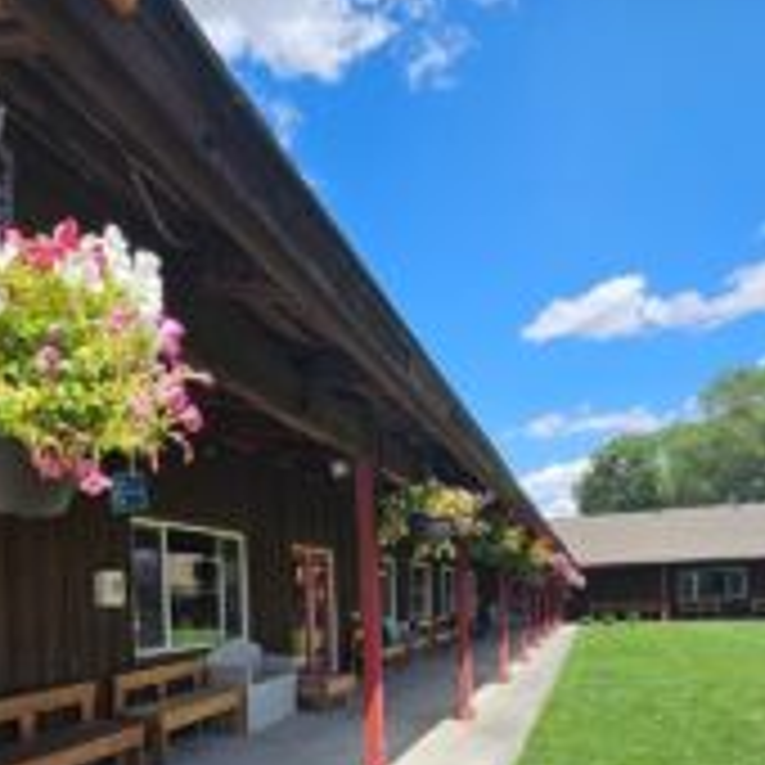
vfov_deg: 54.0
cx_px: 230
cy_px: 639
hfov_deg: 57.2
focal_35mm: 27
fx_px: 675
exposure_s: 1/1597
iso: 50
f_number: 2.2
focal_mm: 2.2
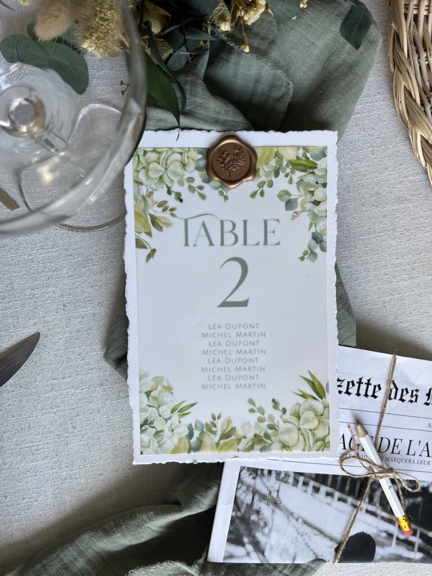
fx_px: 433
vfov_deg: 67.3
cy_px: 288
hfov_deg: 53.1
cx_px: 216
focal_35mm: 26
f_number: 1.6
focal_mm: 5.1
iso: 80
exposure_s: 1/121
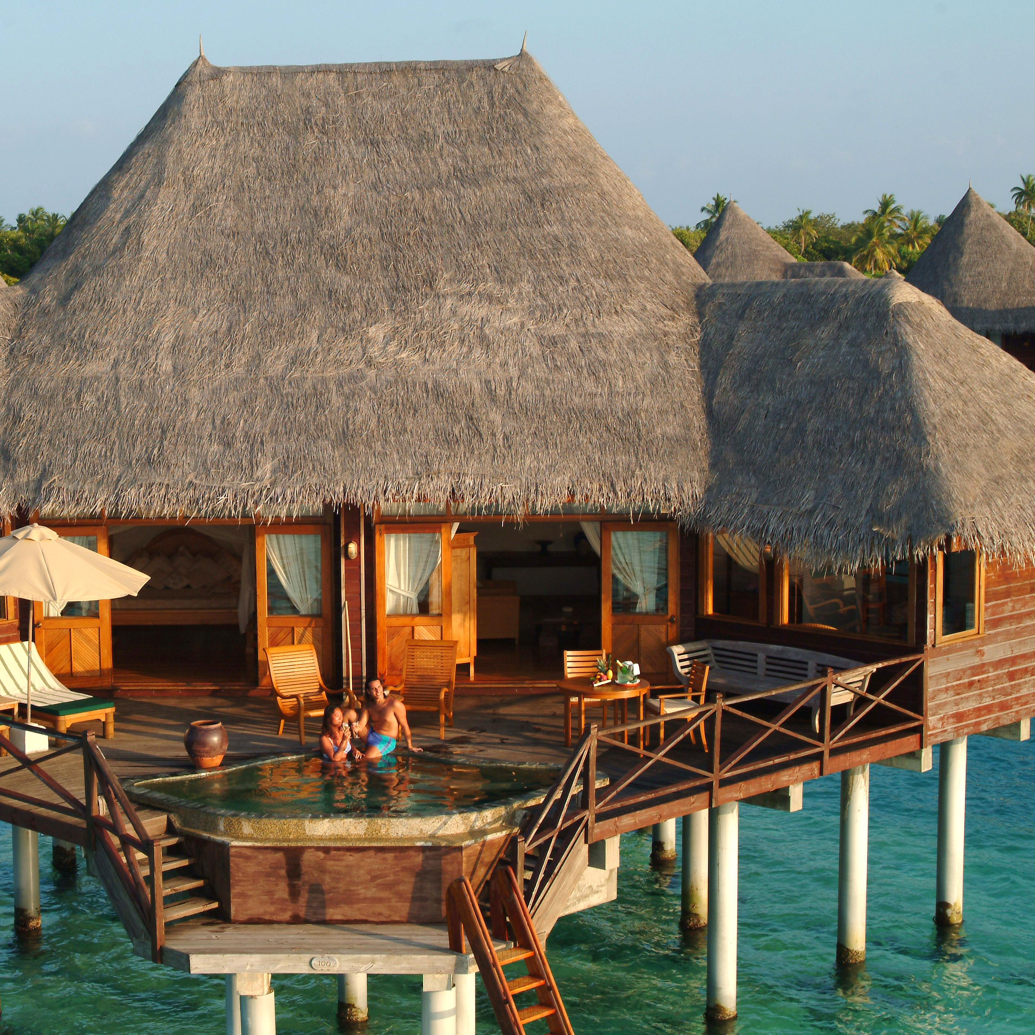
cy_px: 514
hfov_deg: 25.4
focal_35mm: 68
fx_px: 2288
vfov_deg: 25.5
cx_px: 356
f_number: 6.7
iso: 100
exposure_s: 1/180
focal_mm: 35
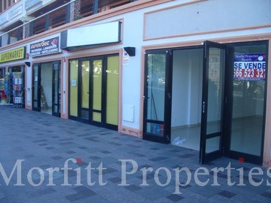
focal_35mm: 35
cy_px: 102
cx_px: 136
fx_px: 274
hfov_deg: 52.6
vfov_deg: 40.7
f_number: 2.6
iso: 80
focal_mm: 5.8
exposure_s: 1/160
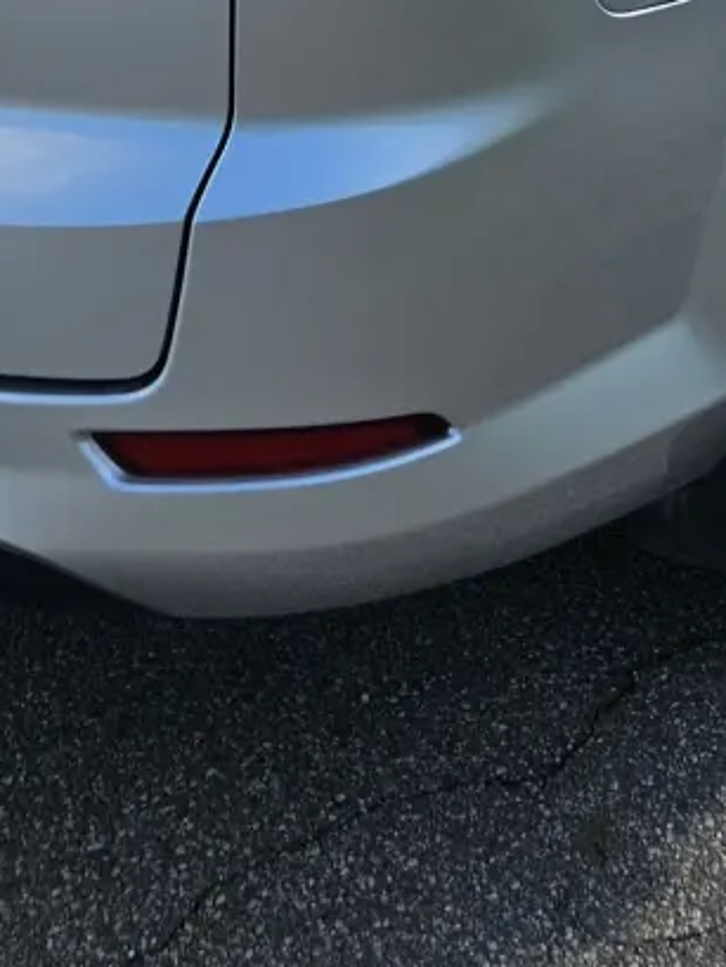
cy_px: -715
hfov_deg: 15.4
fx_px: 2683
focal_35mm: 96
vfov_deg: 17.2
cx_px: 433
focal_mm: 5.4
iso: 25
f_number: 1.8
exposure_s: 1/2378
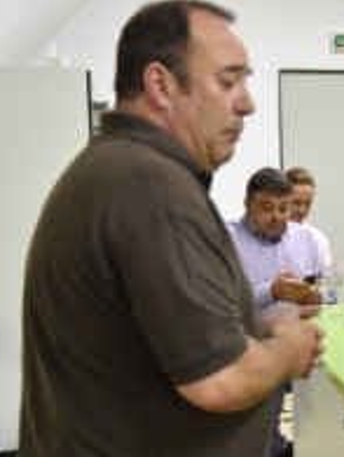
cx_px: 412
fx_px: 1136
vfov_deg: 22.7
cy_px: 273
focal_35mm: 86
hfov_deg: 16.5
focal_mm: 26
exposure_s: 1/60
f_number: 2.8
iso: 640
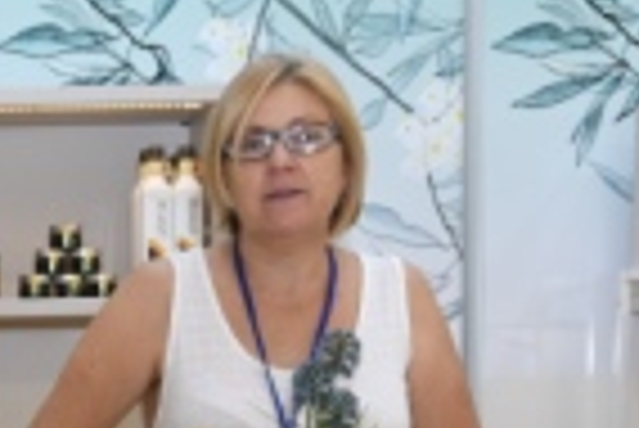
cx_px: -112
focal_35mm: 104
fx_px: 1848
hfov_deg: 18.6
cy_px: 579
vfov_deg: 12.7
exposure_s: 1/50
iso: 250
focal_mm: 22
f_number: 3.5
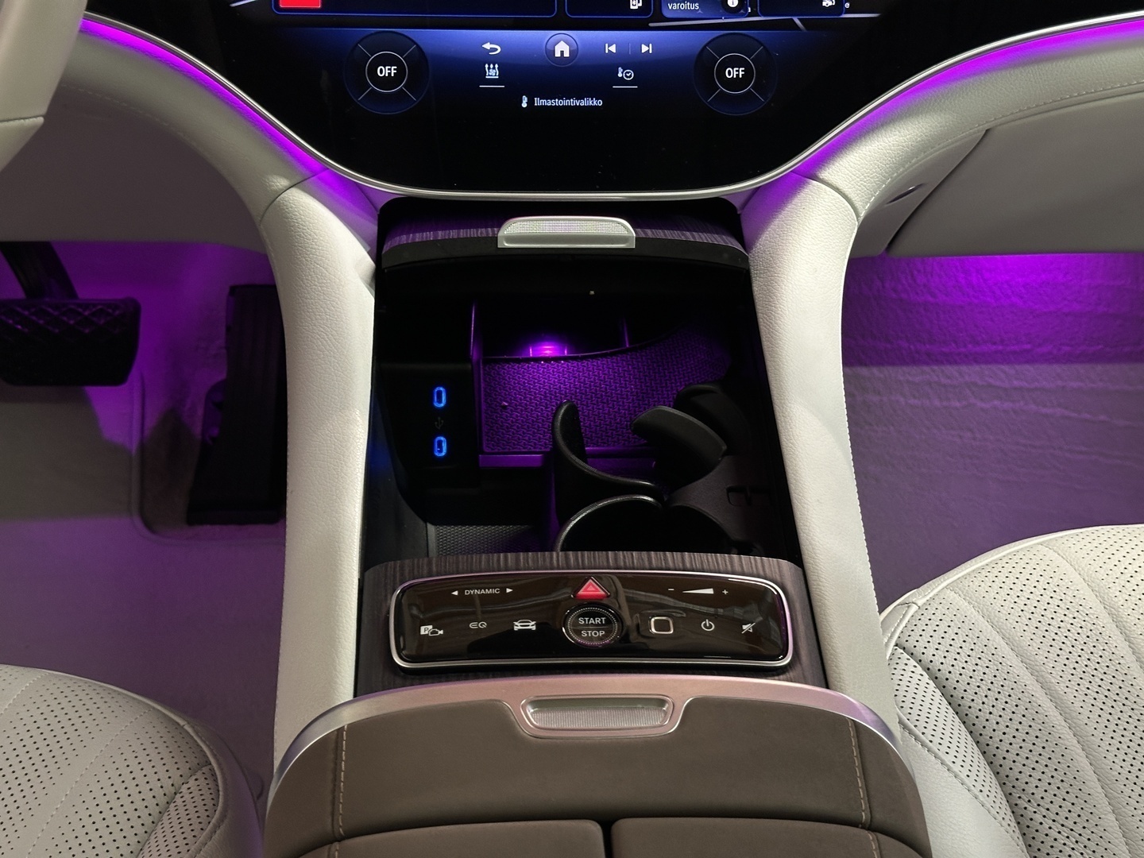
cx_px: 572
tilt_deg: -35.8
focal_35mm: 48
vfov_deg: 30.3
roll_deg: -1.6
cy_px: 429
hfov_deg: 39.7
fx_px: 1586
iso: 200
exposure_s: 1/36
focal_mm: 6.86
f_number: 1.78
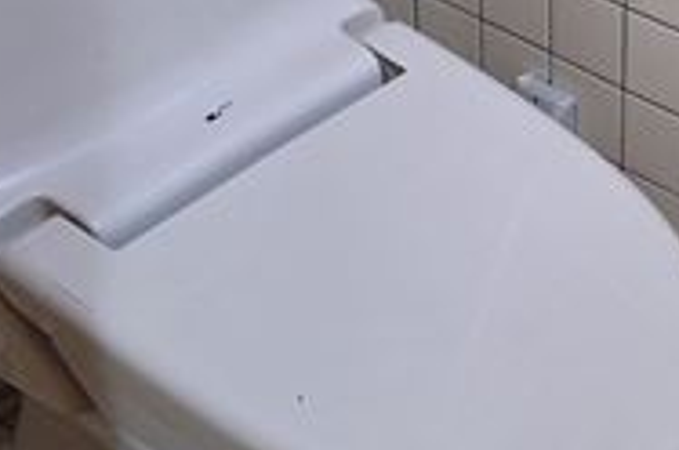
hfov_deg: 23.2
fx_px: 1544
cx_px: 755
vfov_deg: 15.8
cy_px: -127
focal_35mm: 82
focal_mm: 5.54
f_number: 1.8
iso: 320
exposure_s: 1/25
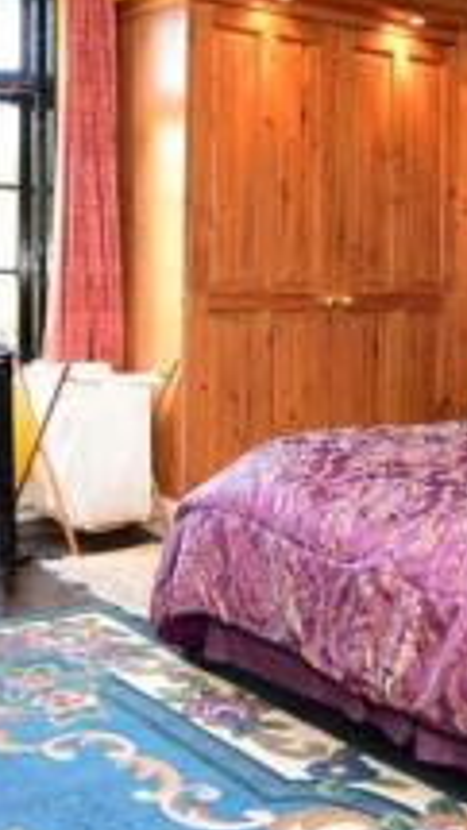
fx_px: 1056
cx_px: 178
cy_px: 276
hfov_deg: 24.9
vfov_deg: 42.3
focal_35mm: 48
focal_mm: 10
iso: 400
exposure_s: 1/25
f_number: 5.6
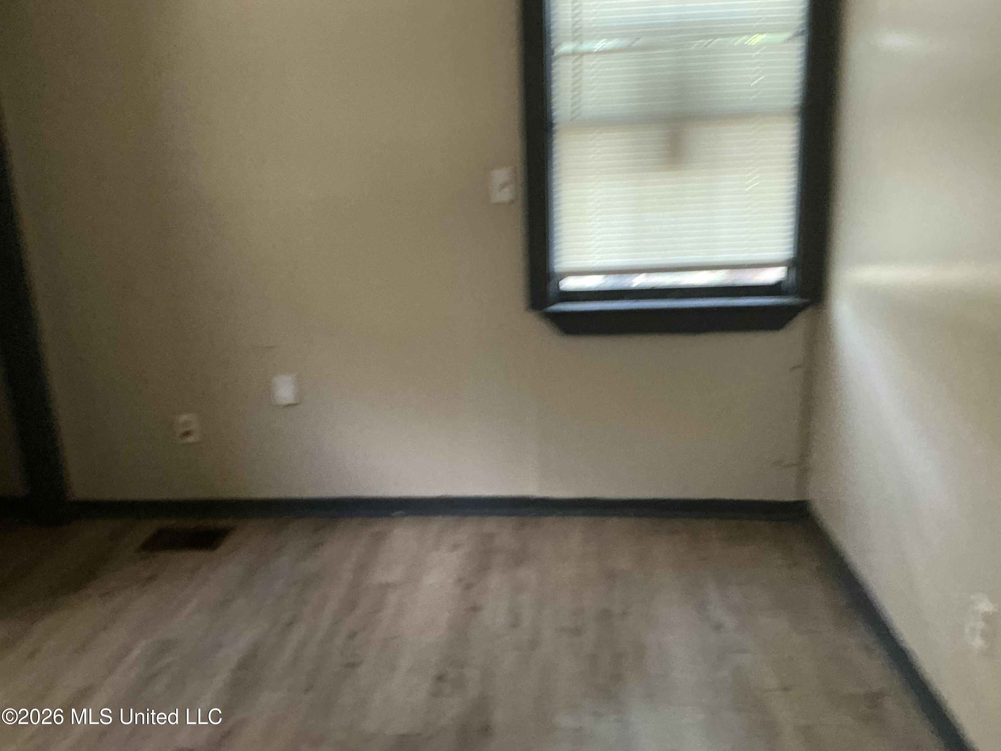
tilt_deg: -18.3
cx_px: 500
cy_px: 376
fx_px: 810
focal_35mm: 28
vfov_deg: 49.7
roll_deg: +0.5
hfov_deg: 63.4
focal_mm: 3
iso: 320
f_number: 1.8
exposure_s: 1/30
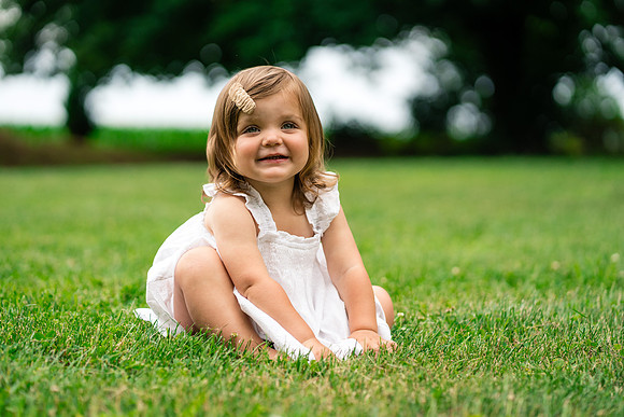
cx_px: 312
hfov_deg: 23.9
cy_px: 208
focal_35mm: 85
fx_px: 1474
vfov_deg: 16.1
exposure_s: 1/2500
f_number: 2.5
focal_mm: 85
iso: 400
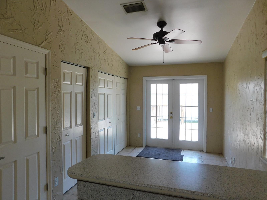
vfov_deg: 58.9
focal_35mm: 23
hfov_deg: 73.9
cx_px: 134
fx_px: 177
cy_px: 100
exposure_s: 1/60
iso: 125
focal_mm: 4
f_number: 3
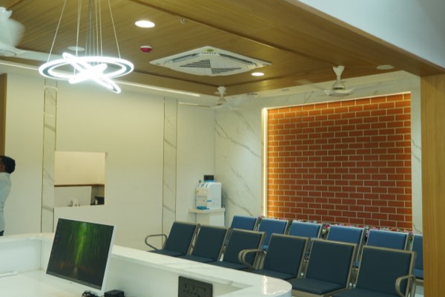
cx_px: 248
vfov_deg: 37.8
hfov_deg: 54.3
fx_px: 433
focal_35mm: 35
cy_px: 143
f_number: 5.6
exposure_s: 1/125
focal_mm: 30
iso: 1250
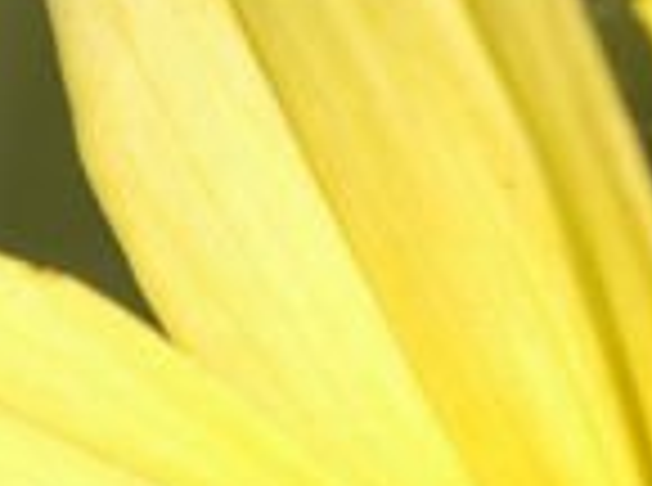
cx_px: 800
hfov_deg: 1.9
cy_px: 929
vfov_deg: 1.4
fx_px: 19659
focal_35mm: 1046
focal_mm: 105
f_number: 7.1
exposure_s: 1/640
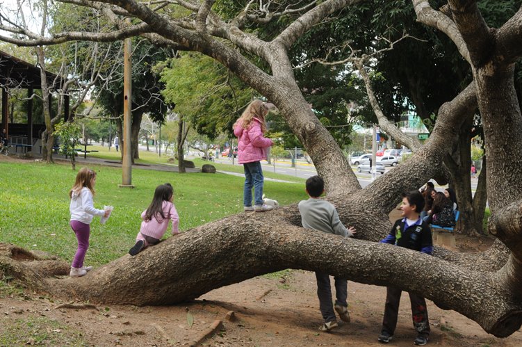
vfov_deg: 25.7
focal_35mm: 52
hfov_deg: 37.9
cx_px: 261
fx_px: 760
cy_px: 174
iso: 640
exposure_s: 1/60
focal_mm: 35
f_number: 10
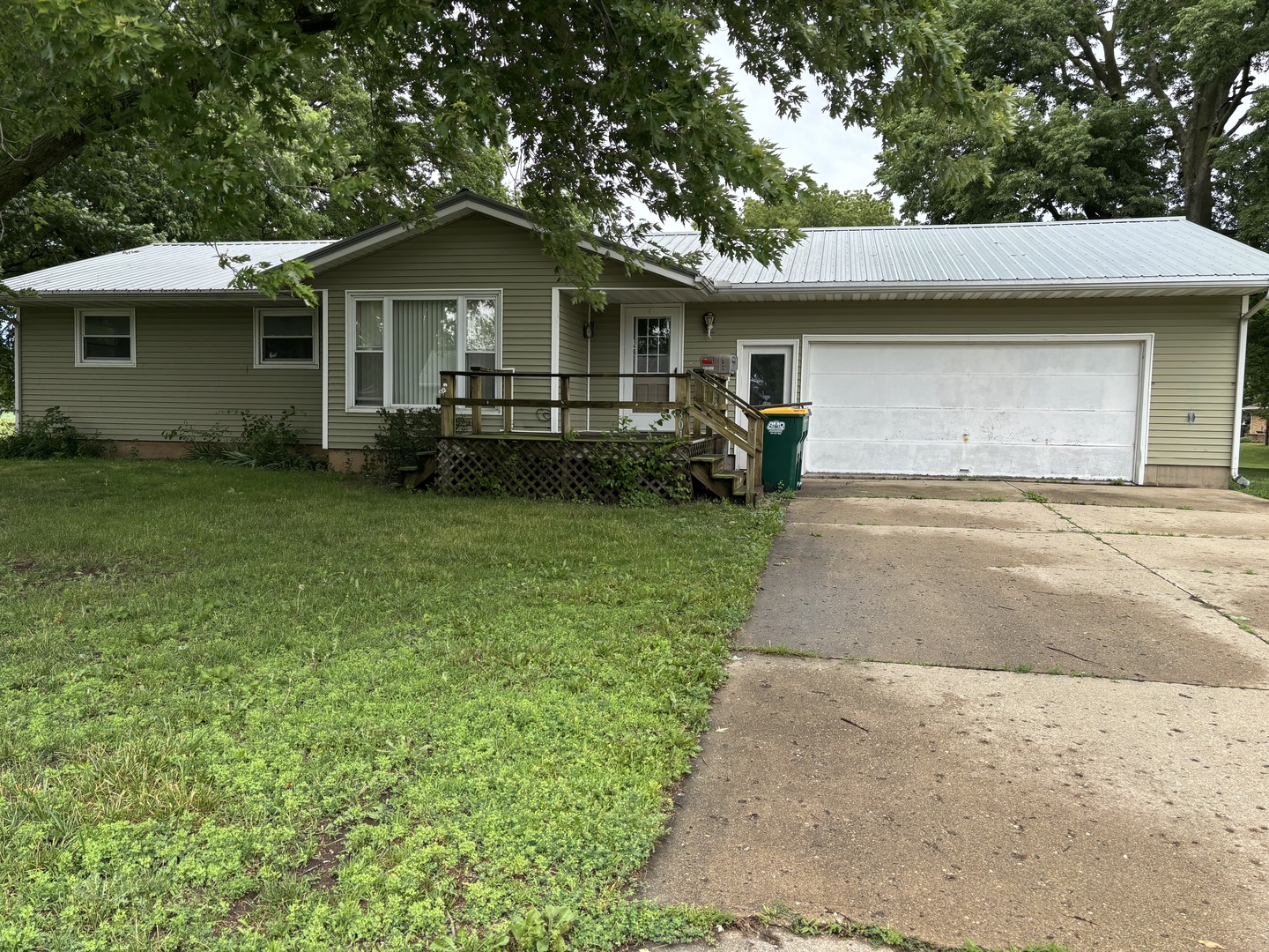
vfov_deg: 53.1
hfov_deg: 67.3
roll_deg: -0.9
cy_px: 476
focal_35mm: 26
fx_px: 953
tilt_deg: -4.2
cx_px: 634
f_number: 1.6
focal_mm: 5.96
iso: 50
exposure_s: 1/935
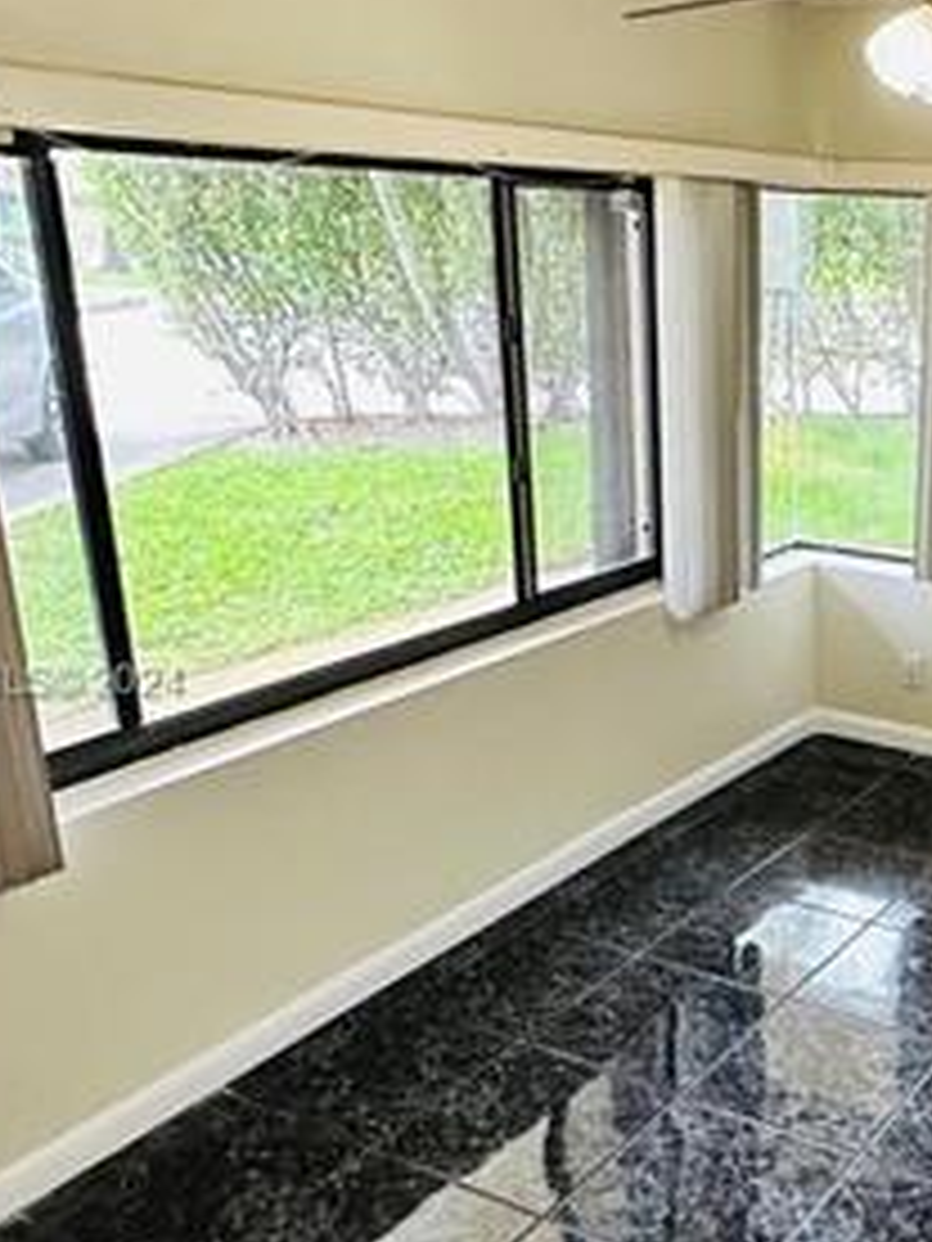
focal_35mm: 39
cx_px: 946
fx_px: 1400
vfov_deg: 47.8
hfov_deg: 33.5
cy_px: 684
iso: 200
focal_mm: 2.22
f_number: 2.2
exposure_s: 1/120
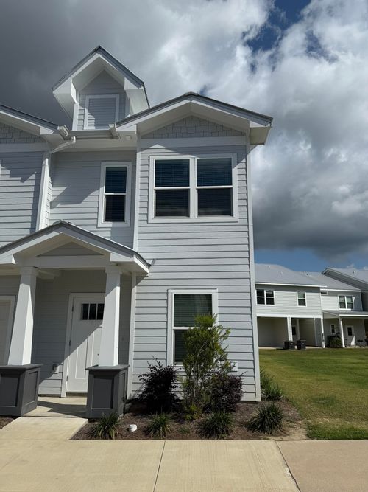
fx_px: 340
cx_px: 184
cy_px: 246
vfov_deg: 71.6
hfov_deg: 56.8
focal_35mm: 24
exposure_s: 1/11905
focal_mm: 6.76
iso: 80
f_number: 1.78
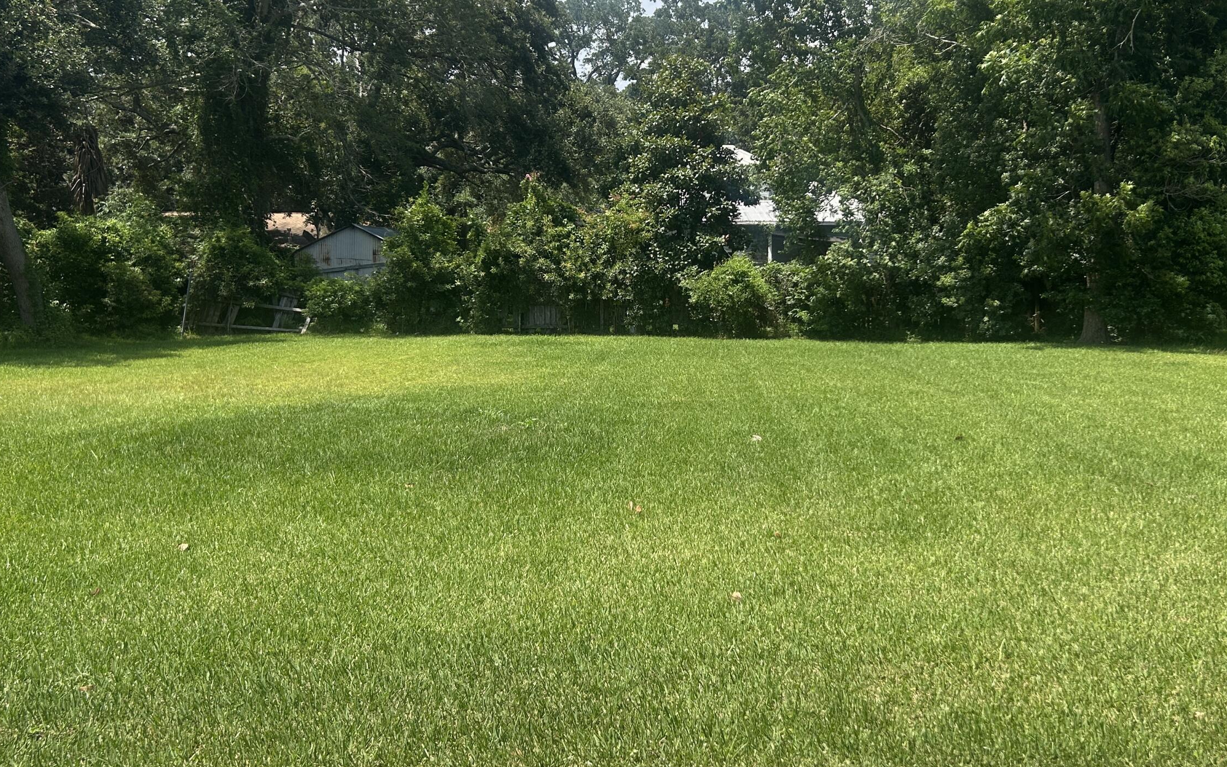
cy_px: 345
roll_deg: +0.4
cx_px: 711
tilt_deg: -3.7
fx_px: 1237
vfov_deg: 34.4
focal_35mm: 37
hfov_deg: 52.5
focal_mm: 5.7
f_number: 1.5
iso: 50
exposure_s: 1/2252
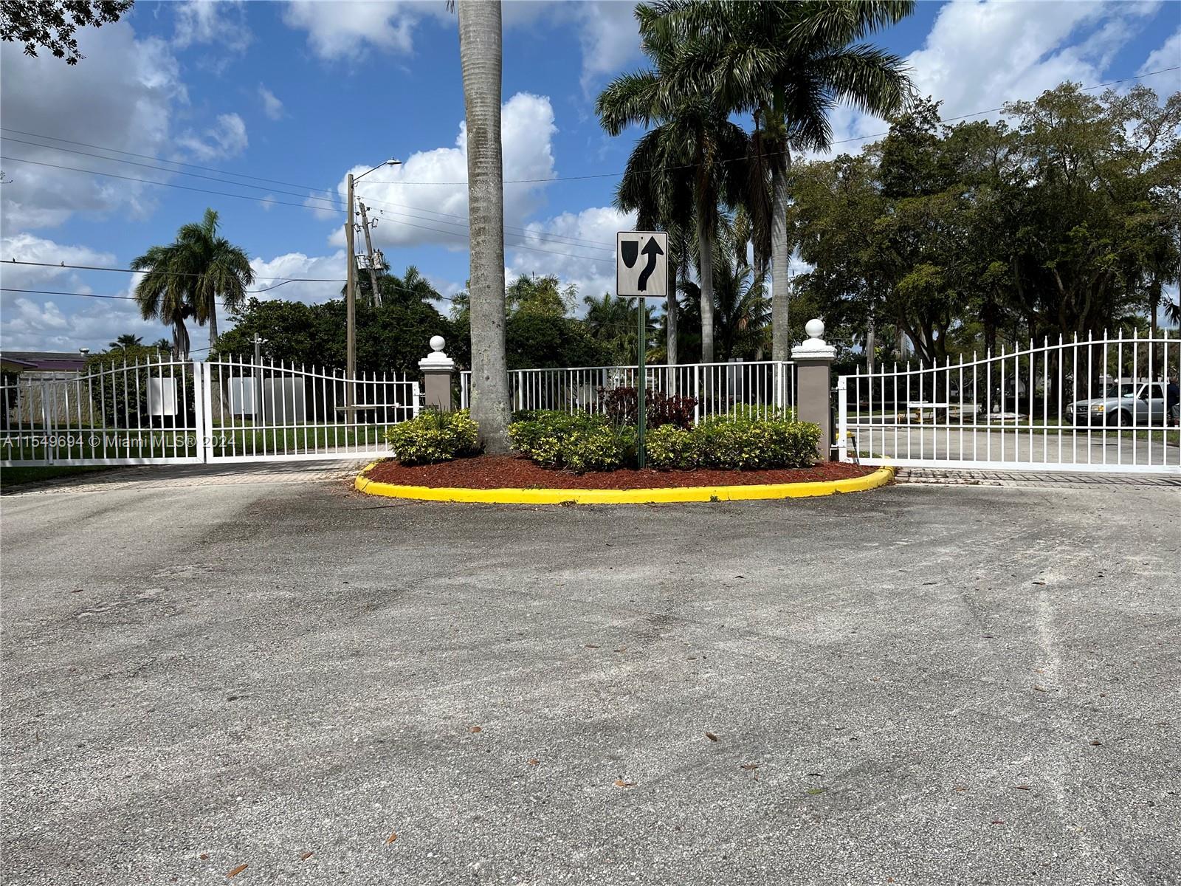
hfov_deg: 67.3
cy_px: 443
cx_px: 590
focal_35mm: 26
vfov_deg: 53.1
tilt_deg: -2.4
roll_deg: +0.2
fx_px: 887
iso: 50
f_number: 1.6
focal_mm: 5.1
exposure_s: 1/5556
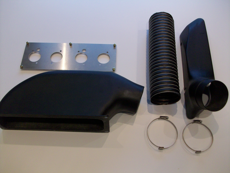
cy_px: 86
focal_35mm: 34
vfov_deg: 41.8
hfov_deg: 54.0
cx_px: 115
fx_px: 226
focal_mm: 5.7
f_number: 2.8
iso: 160
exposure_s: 1/60
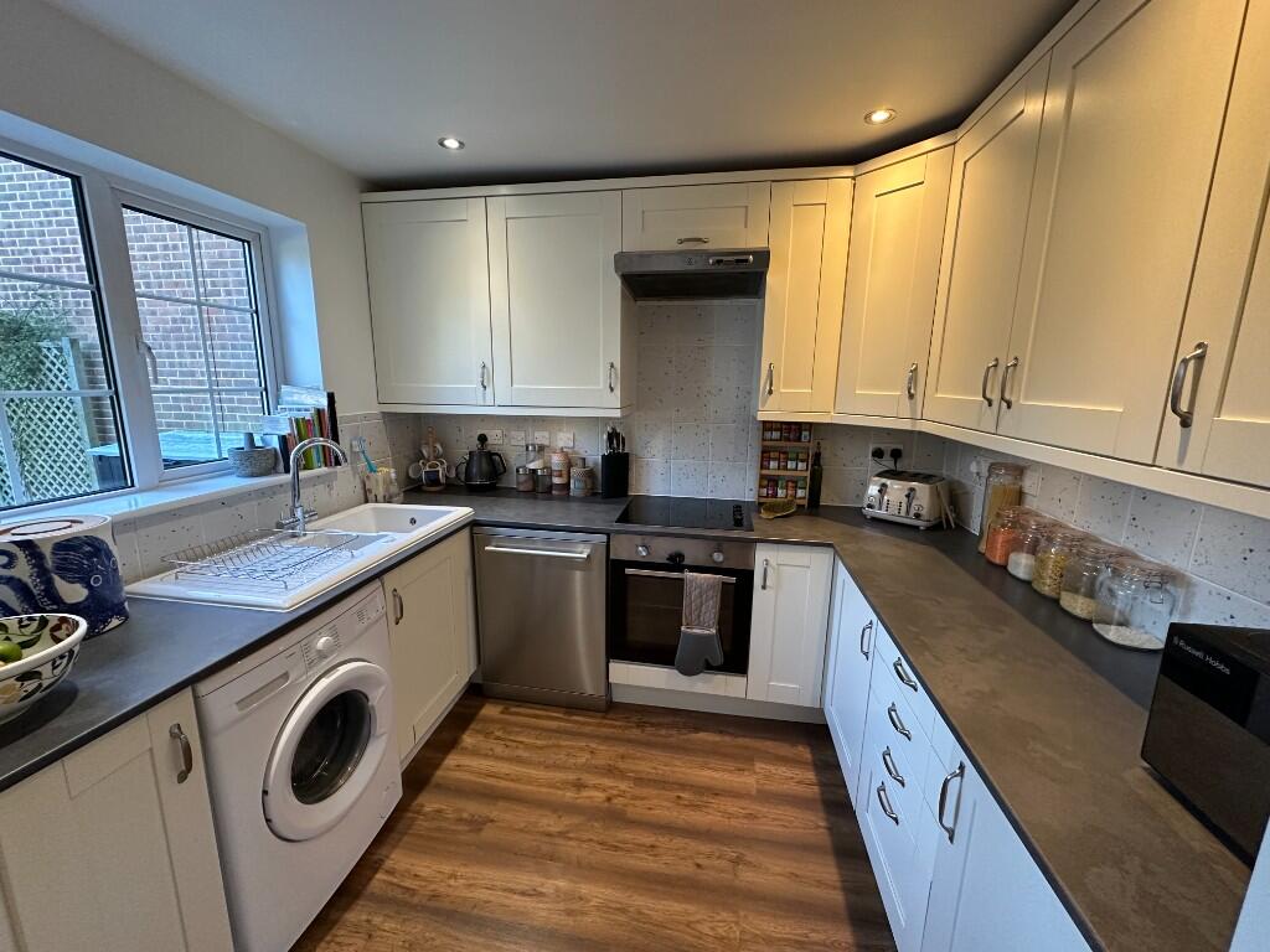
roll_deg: -0.5
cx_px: 635
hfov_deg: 102.1
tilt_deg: -11.3
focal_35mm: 14
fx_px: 514
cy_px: 476
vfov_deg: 85.7
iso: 320
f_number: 2.2
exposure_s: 1/100
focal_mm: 2.22
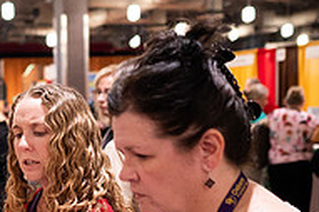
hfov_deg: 26.5
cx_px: 15
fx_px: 646
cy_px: 168
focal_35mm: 73
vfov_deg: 18.5
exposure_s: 1/200
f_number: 1.8
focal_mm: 24
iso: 1250
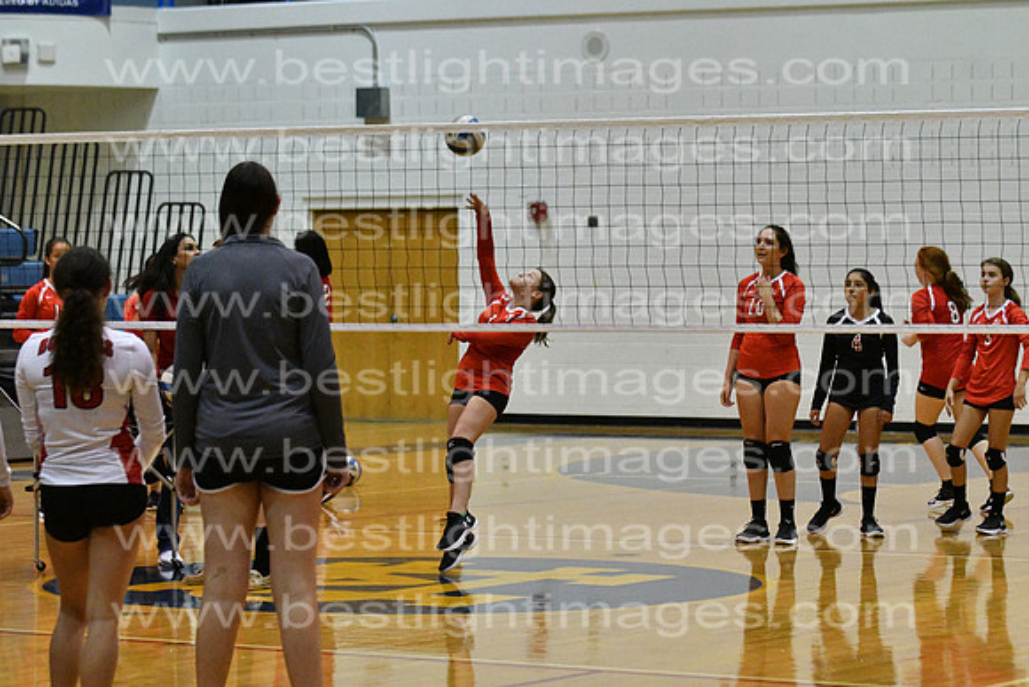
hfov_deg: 9.8
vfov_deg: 6.5
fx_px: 6004
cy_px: 344
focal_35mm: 210
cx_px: 514
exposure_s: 1/640
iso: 8000
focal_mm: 140
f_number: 4
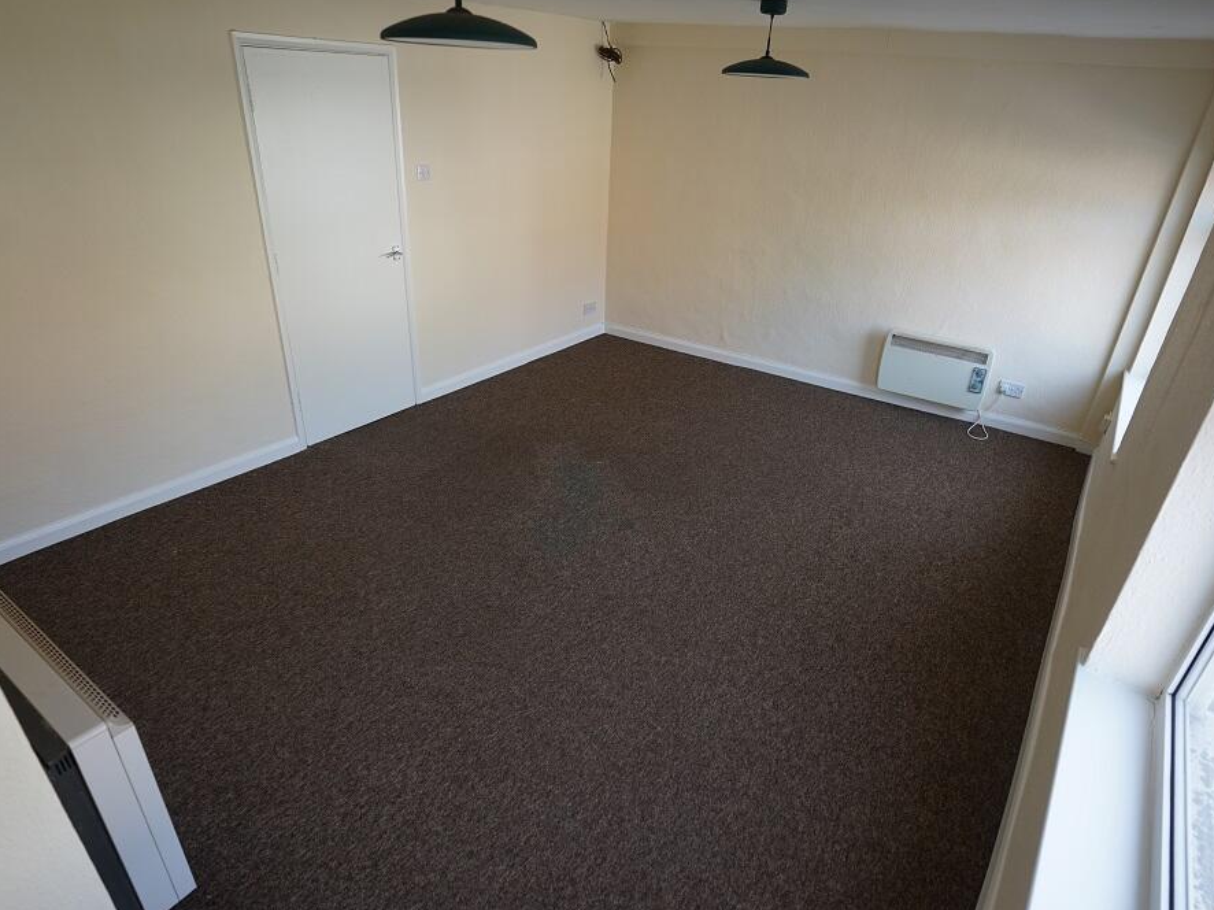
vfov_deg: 65.9
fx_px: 701
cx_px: 630
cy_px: 460
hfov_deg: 81.7
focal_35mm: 20
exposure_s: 1/60
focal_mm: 18
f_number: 2.8
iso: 100
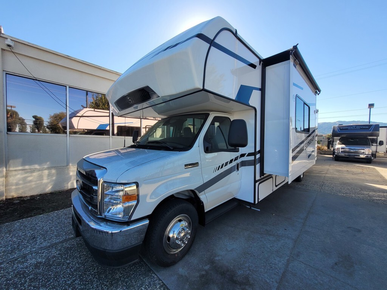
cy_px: 145
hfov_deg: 106.2
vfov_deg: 89.9
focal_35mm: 13
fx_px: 145
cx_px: 194
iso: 40
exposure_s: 1/736
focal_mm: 1.74
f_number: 2.2
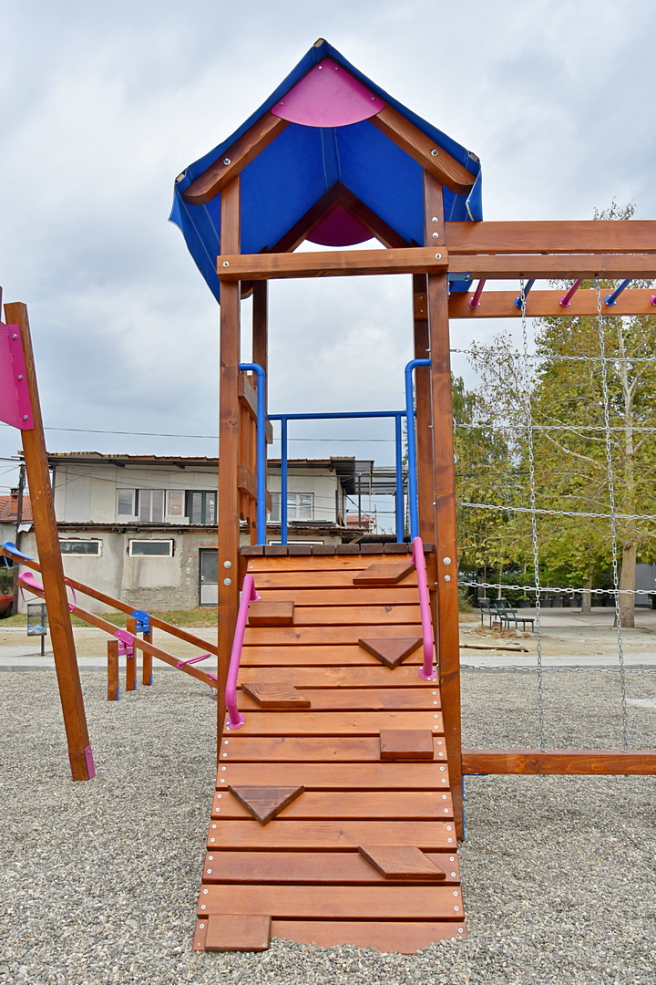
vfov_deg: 67.4
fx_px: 738
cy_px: 492
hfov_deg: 47.9
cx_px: 328
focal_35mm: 27
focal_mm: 18
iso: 400
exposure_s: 1/500
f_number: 11
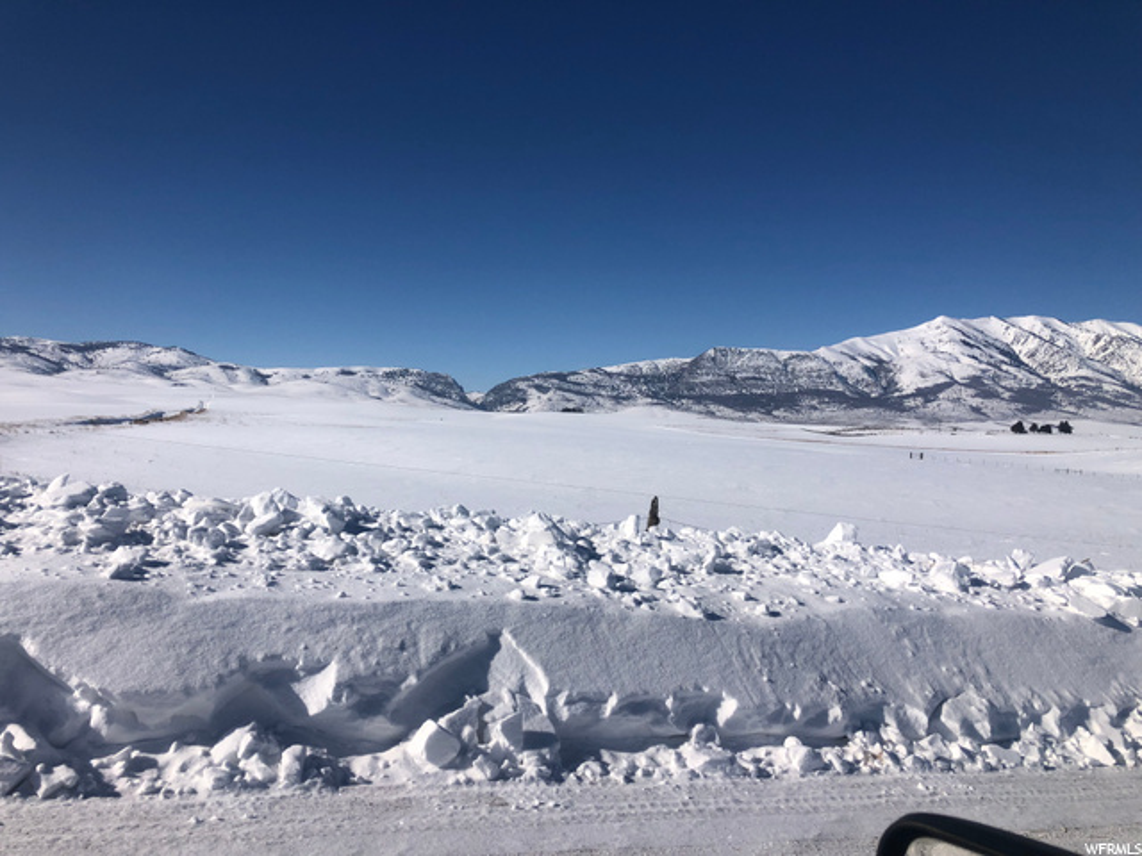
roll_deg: -0.7
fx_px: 924
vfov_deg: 49.7
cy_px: 428
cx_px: 571
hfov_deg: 63.4
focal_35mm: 28
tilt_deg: +0.7
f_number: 1.8
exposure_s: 1/8000
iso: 20
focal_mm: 3.99
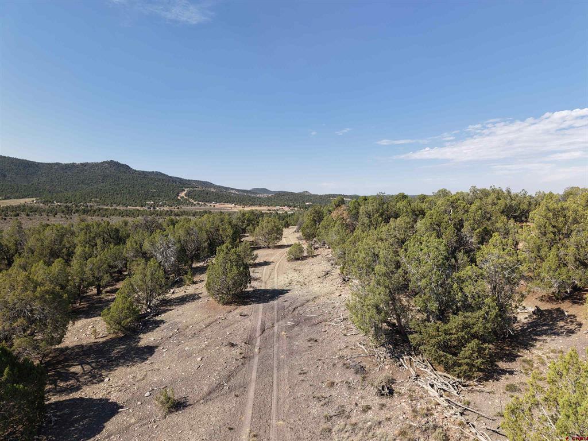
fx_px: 408
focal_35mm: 24
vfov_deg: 56.8
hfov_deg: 71.6
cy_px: 220
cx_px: 294
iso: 100
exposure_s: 1/80
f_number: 1.8
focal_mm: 8.67
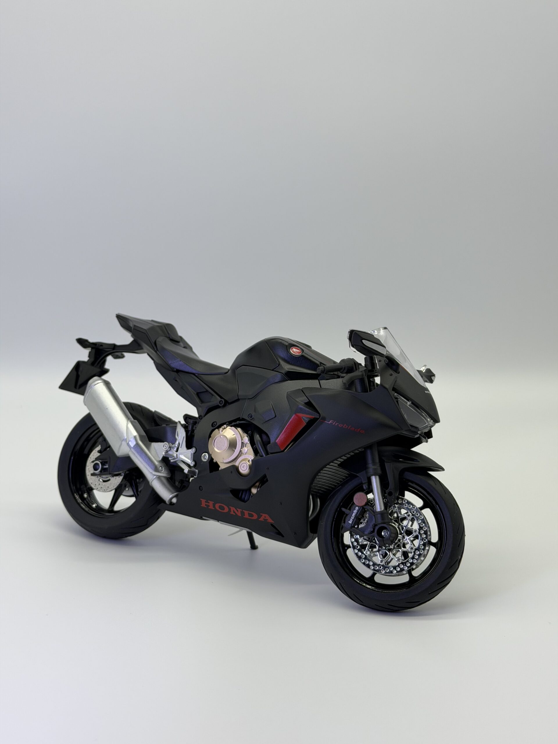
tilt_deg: -12.5
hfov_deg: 30.3
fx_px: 1032
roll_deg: +0.8
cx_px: 279
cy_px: 372
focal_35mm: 48
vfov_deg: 39.7
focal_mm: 6.76
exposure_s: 1/566
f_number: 1.78
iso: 80
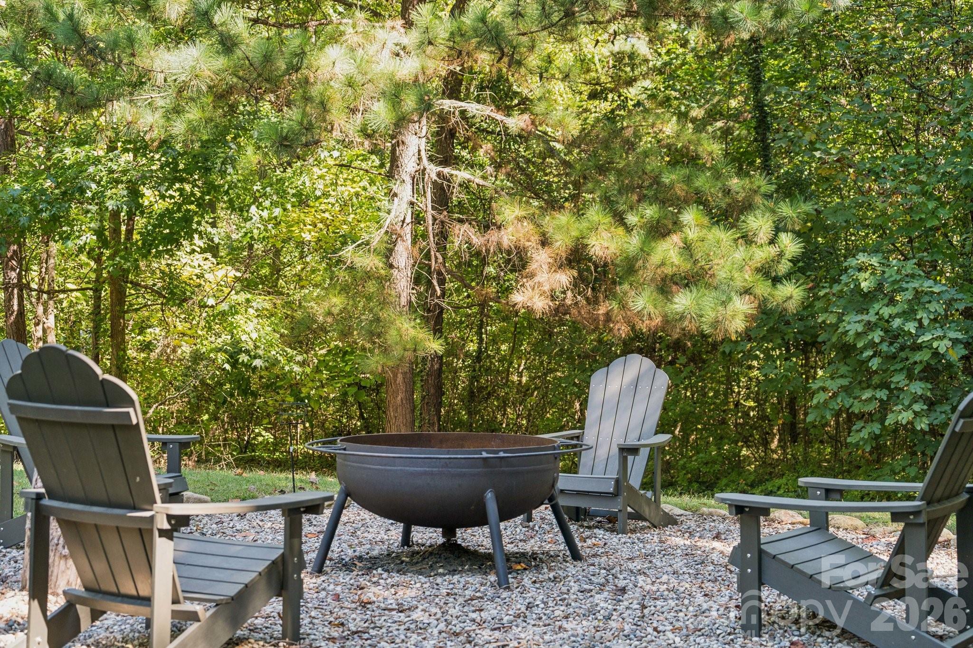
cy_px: 324
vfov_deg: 28.1
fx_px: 1297
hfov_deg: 41.1
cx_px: 486
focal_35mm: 48
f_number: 4.5
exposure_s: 1/160
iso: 400
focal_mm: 48
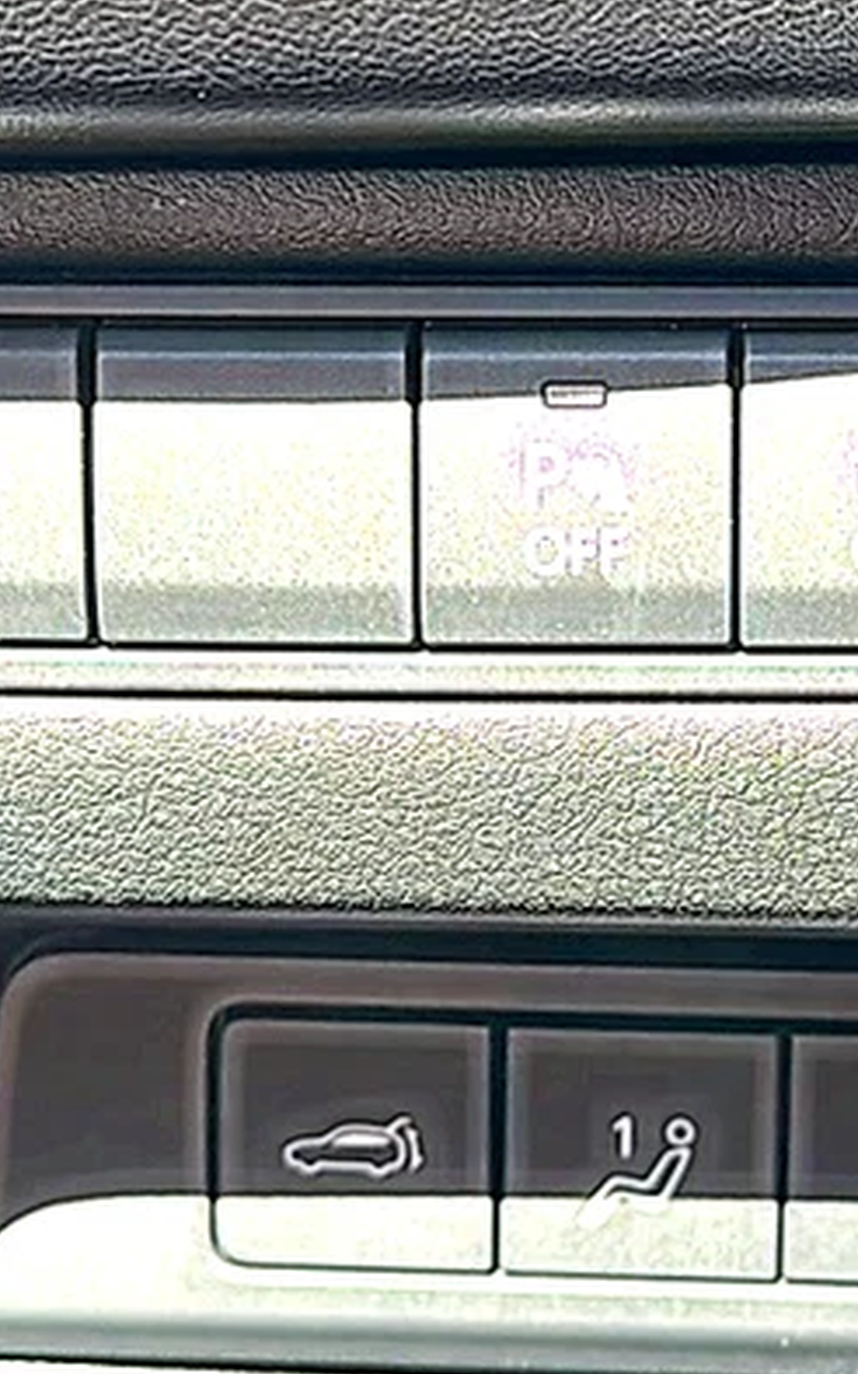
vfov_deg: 25.5
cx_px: 628
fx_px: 3033
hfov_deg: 16.0
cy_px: 717
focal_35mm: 81
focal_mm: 6.86
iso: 50
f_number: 1.78
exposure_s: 1/109
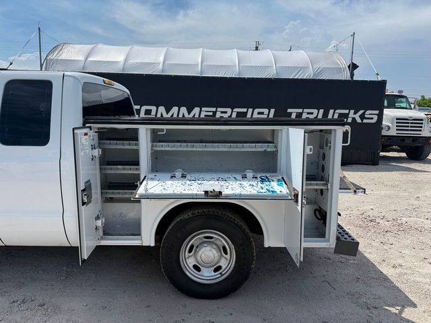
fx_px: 299
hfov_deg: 71.6
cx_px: 216
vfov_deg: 56.8
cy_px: 162
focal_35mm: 24
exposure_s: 1/6711
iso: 80
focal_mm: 6.76
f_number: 1.78
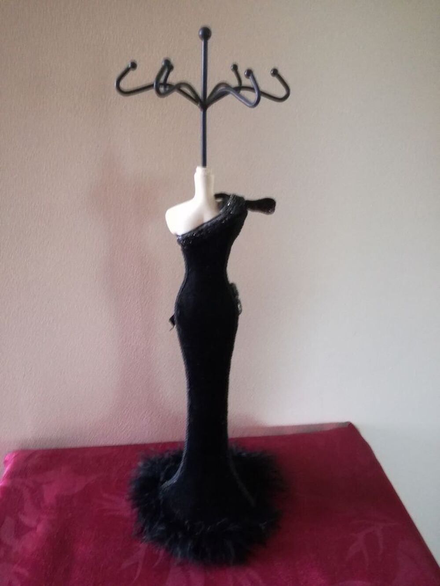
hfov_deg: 51.4
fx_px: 458
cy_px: 293
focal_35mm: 27
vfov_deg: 65.3
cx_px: 220
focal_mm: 3.79
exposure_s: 1/16.7
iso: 640
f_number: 2
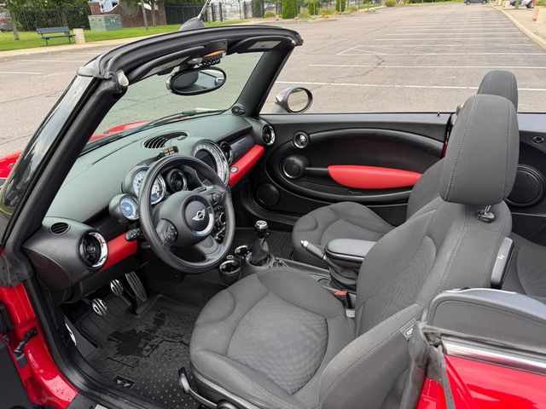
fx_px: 379
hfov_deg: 71.6
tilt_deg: -26.6
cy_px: 204
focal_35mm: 24
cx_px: 273
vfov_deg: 56.8
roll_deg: +2.6
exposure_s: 1/617
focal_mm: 6.76
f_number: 1.78
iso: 80
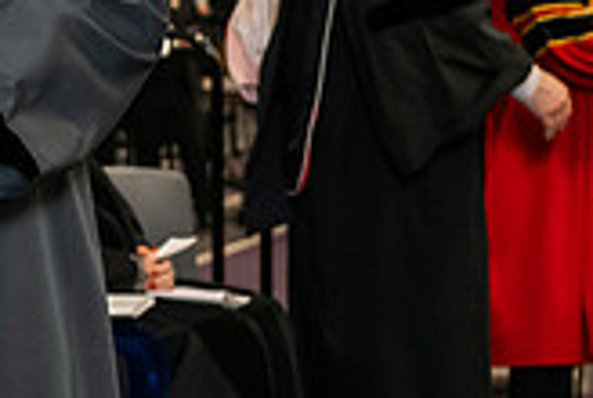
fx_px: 4076
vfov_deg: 5.6
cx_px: -427
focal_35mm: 247
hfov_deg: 8.1
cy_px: -56
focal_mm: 70
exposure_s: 1/200
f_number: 5
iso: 2500
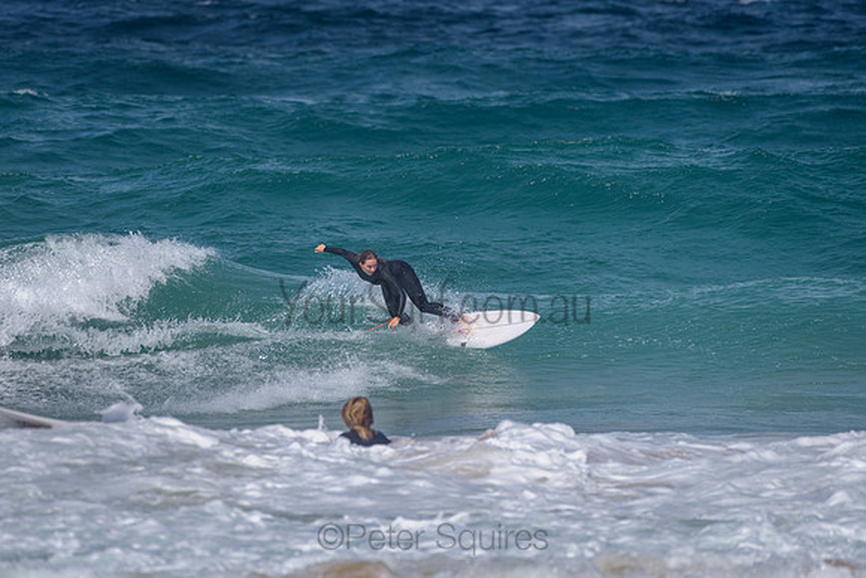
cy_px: 248
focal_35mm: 613
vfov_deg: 2.2
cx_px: 354
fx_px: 14757
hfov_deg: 3.4
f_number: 5.6
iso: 90
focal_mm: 500
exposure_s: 1/2000
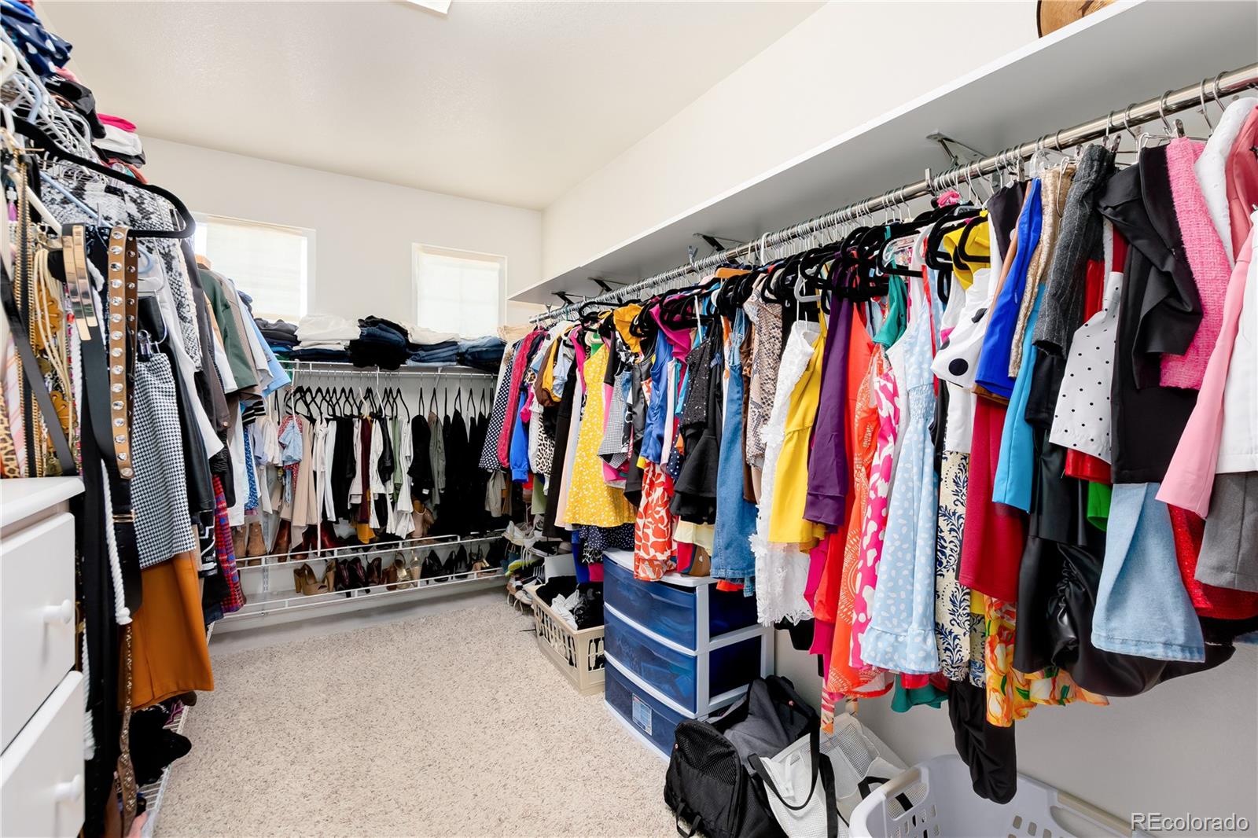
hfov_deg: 100.4
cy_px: 419
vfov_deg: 77.3
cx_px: 629
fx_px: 524
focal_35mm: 15
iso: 250
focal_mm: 10
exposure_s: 1/160
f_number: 7.1
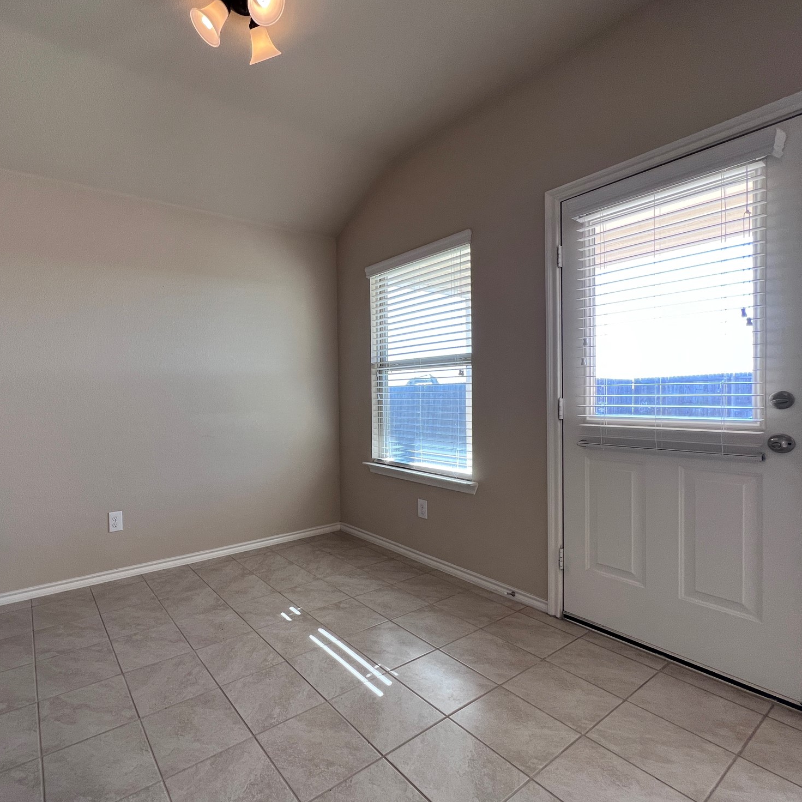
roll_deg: +1.2
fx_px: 419
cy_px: 406
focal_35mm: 16
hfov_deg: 85.9
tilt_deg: -1.3
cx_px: 306
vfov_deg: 87.4
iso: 64
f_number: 1.8
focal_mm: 1.57
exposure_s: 1/122
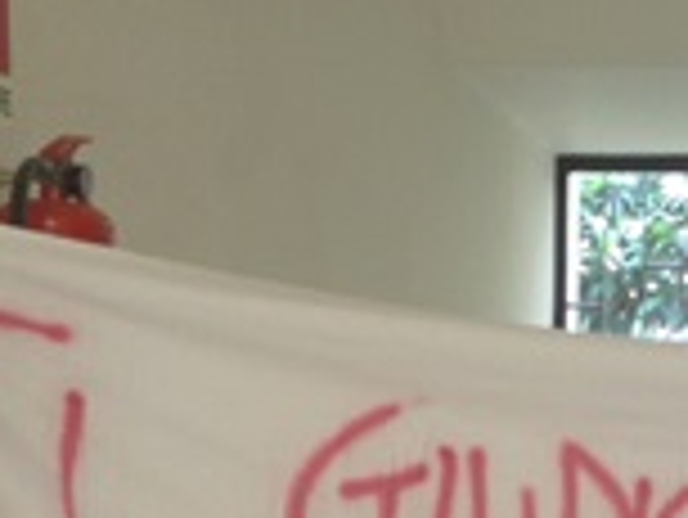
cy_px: 901
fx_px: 2745
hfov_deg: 14.1
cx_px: 639
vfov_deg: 10.2
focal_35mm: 138
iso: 64
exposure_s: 1/30
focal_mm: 4.12
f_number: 2.4
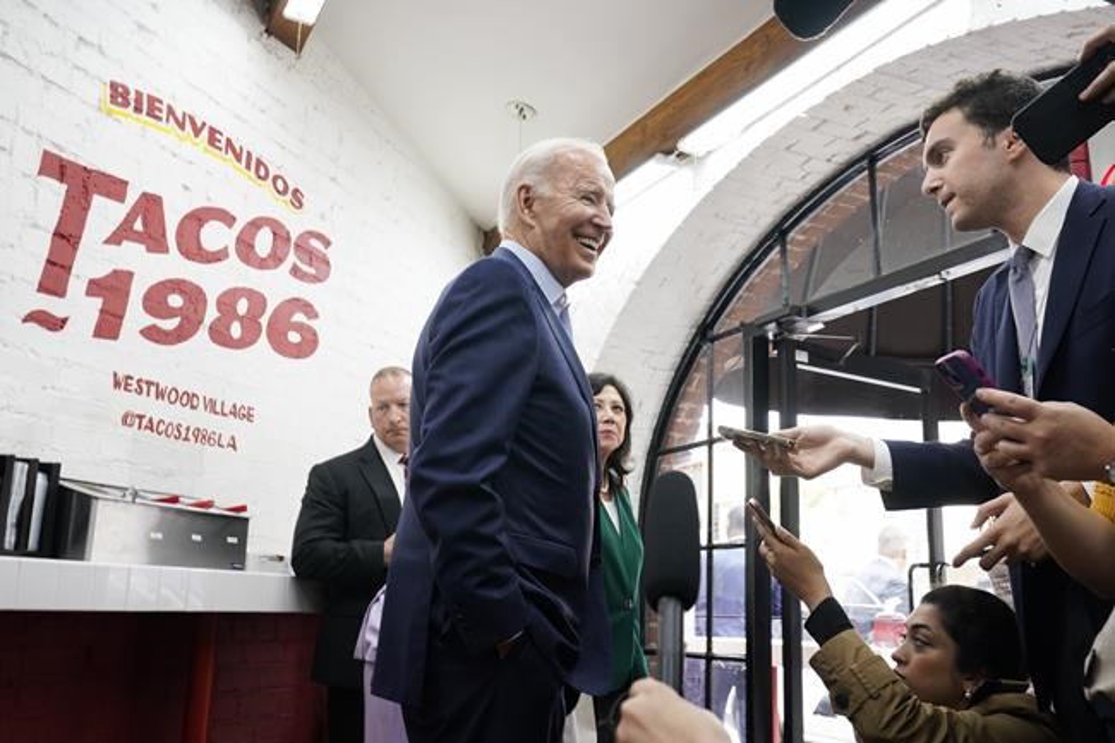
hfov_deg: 55.8
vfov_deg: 38.9
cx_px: 558
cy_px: 372
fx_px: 1053
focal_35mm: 34
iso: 1600
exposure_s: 1/160
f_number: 5.6
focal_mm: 34
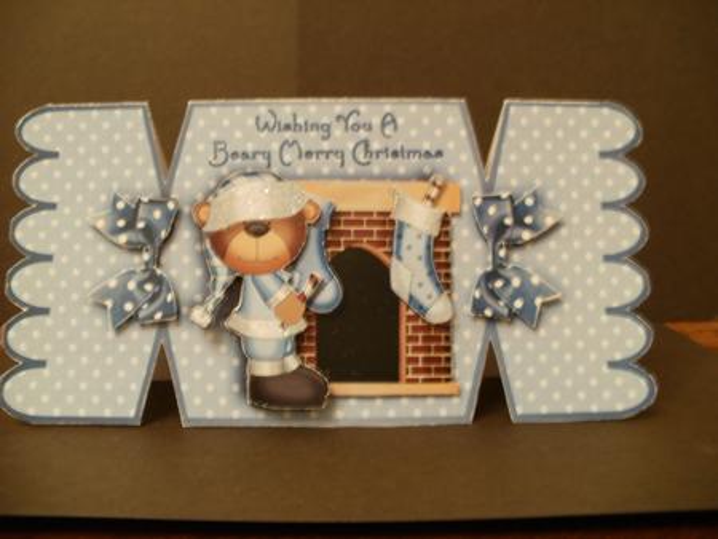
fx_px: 747
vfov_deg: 39.7
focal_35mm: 36
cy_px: 270
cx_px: 359
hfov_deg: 51.3
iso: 160
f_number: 3.5
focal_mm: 6.3
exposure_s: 1/2
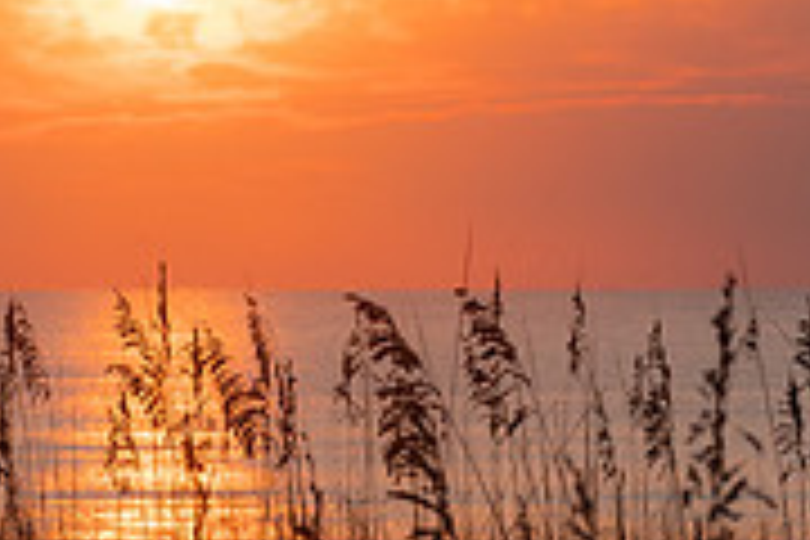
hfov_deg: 3.6
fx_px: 12712
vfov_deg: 2.4
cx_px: 576
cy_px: -2
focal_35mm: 565
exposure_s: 1/800
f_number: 7.1
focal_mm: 115
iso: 200
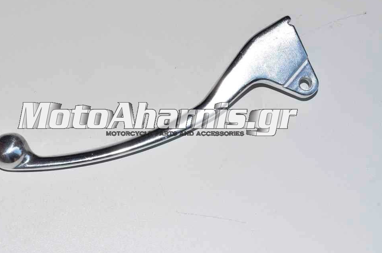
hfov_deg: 20.9
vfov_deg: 14.0
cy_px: 119
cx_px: 158
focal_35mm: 98
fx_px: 1033
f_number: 14
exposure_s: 1/100
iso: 160
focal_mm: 55
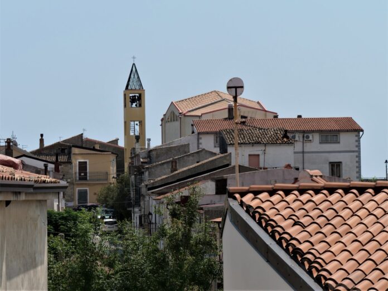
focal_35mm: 154
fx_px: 1726
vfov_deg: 9.6
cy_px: 146
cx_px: 194
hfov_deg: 12.8
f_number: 9
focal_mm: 77
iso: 200
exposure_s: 1/800
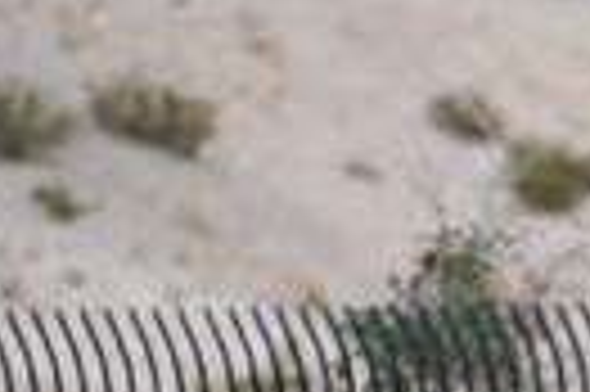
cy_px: 666
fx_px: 16287
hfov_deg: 2.1
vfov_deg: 1.4
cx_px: 1062
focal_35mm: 995
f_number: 3.2
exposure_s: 1/2500
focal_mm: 200
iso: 160
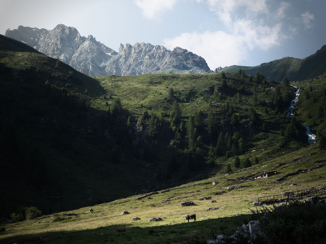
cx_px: 163
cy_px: 122
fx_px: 979
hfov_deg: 18.9
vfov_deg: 14.2
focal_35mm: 104
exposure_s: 1/1600
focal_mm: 52
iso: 500
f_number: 8
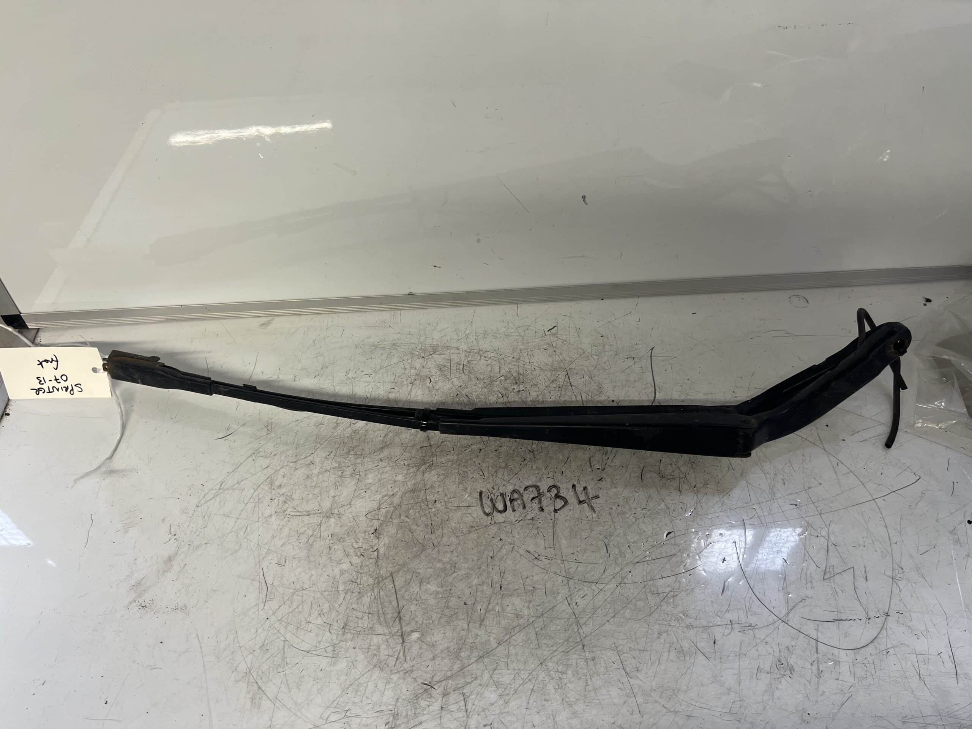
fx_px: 730
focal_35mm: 26
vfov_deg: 53.1
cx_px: 486
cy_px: 364
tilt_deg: -51.3
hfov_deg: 67.3
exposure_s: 1/100
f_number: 1.6
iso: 100
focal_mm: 5.1
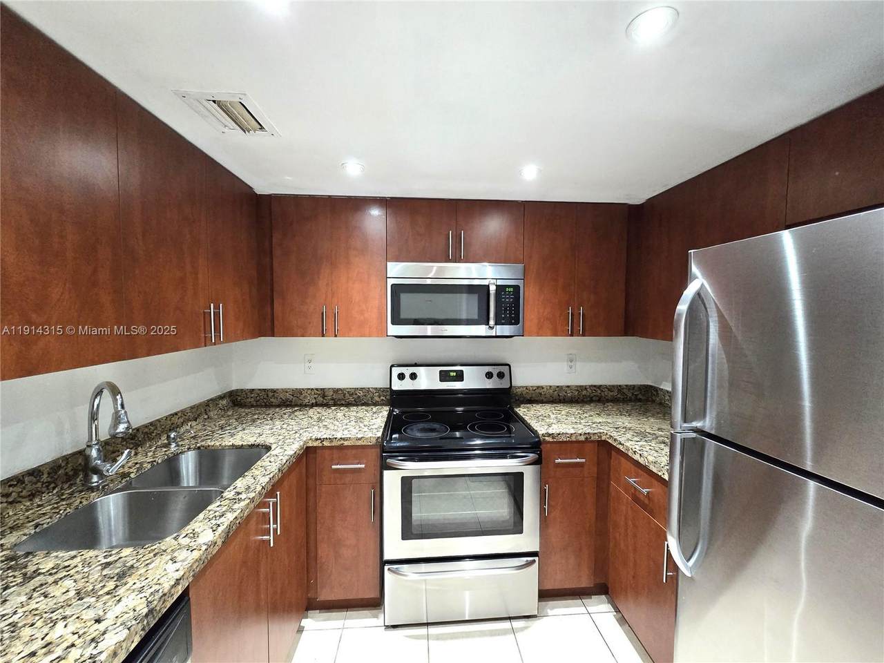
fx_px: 332
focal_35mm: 13
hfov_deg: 106.2
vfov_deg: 89.9
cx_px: 442
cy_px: 332
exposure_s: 1/60
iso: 640
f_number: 2.2
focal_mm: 2.2
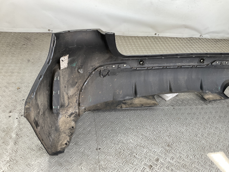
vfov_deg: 48.2
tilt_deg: -34.9
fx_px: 192
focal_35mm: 29
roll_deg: -12.4
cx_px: 114
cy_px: 86
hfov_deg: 61.7
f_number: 1.8
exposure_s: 1/120
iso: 32
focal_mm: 3
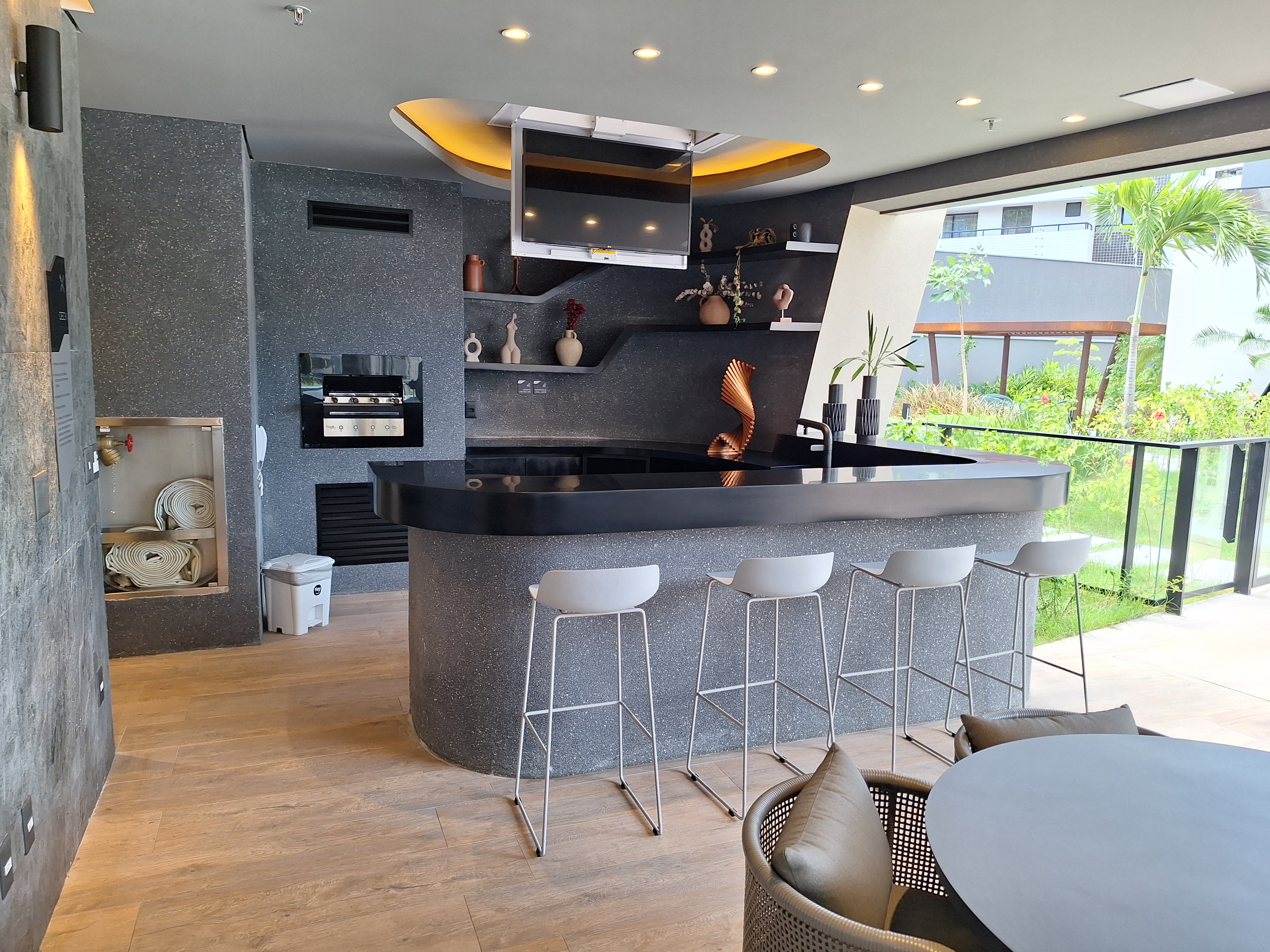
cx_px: 635
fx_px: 844
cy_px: 476
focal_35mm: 23
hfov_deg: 73.9
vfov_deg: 58.9
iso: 64
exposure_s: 1/120
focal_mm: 5.54
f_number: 1.8
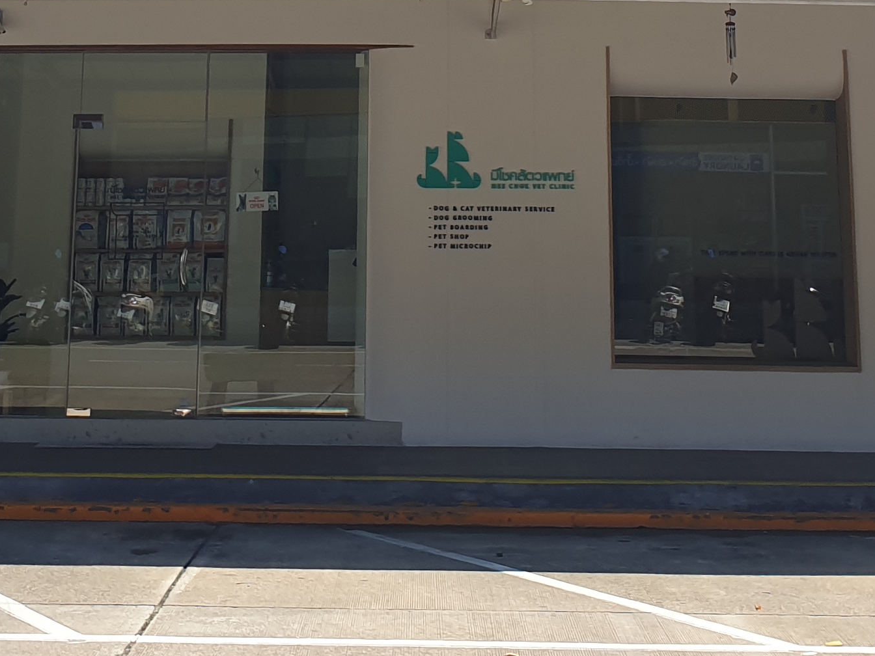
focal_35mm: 78
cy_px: -260
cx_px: 404
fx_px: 1972
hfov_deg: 25.0
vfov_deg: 17.4
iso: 50
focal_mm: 4.3
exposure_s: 1/947
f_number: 2.4
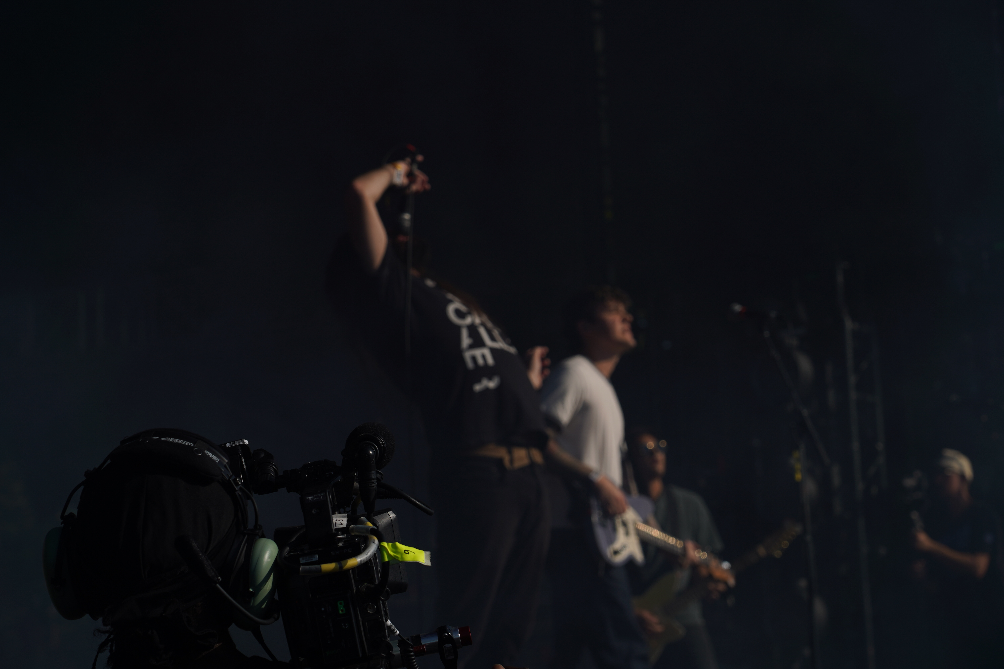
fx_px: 2928
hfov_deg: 19.5
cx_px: 502
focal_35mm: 105
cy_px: 334
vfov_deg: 13.0
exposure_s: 1/1000
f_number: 8
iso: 100
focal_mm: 105
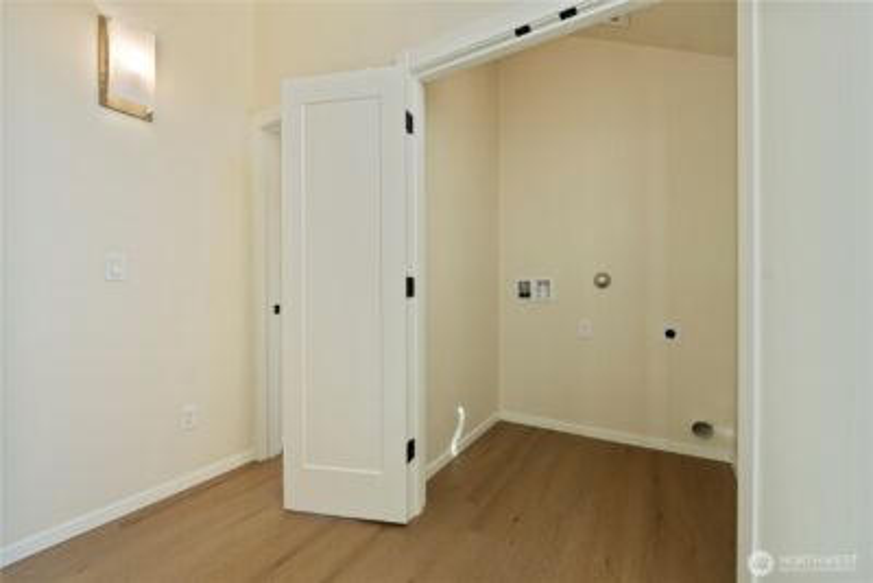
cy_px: 292
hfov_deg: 100.4
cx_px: 436
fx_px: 364
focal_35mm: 15
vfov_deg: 77.4
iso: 250
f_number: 9
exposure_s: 1/30
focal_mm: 10
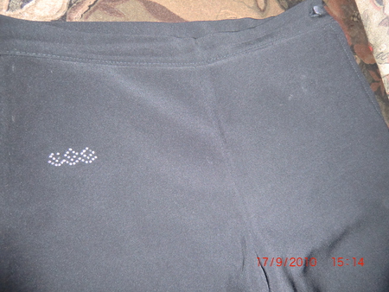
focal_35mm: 24
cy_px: 146
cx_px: 194
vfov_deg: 56.9
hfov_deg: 71.6
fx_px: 270
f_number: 3.2
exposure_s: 1/15
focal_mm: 4.3
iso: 400
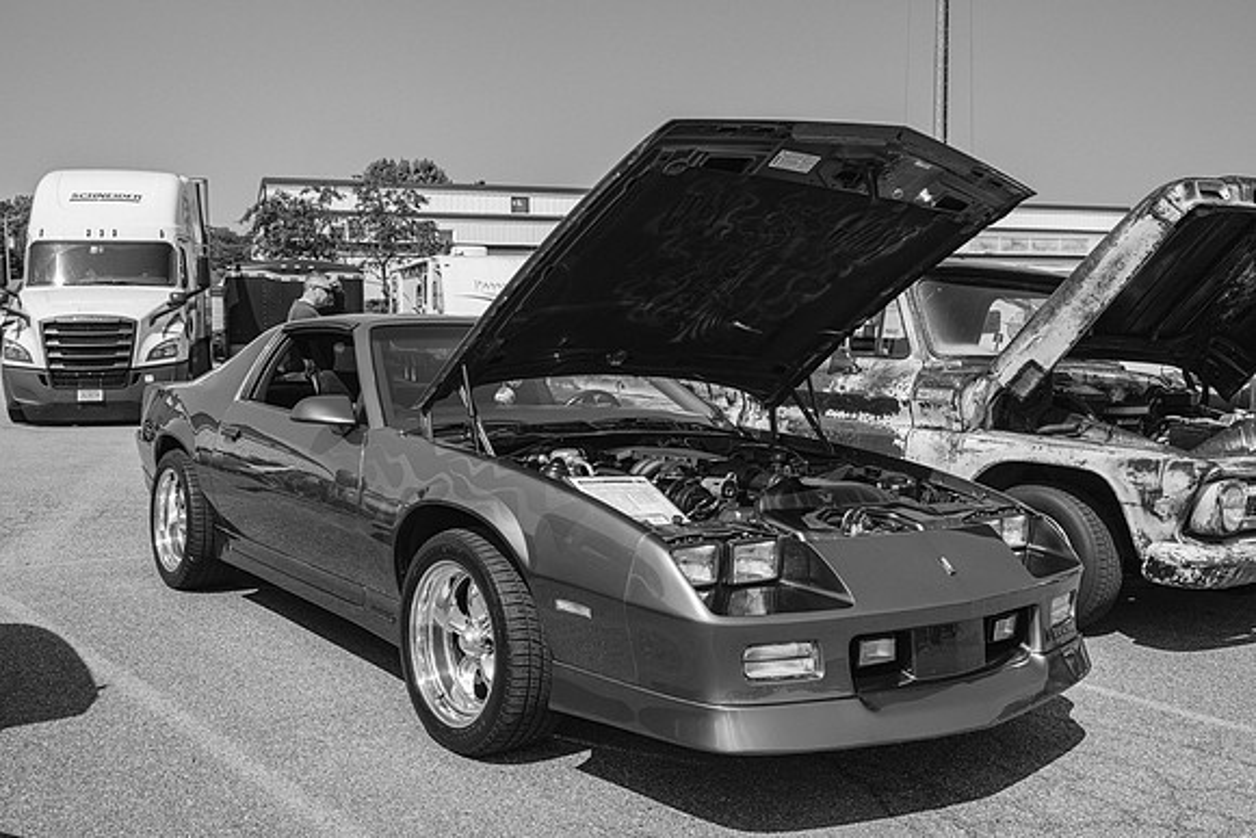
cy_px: 419
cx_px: 628
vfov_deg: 40.0
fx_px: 1152
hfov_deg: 57.2
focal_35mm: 33
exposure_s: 1/250
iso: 160
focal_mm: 33
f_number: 10
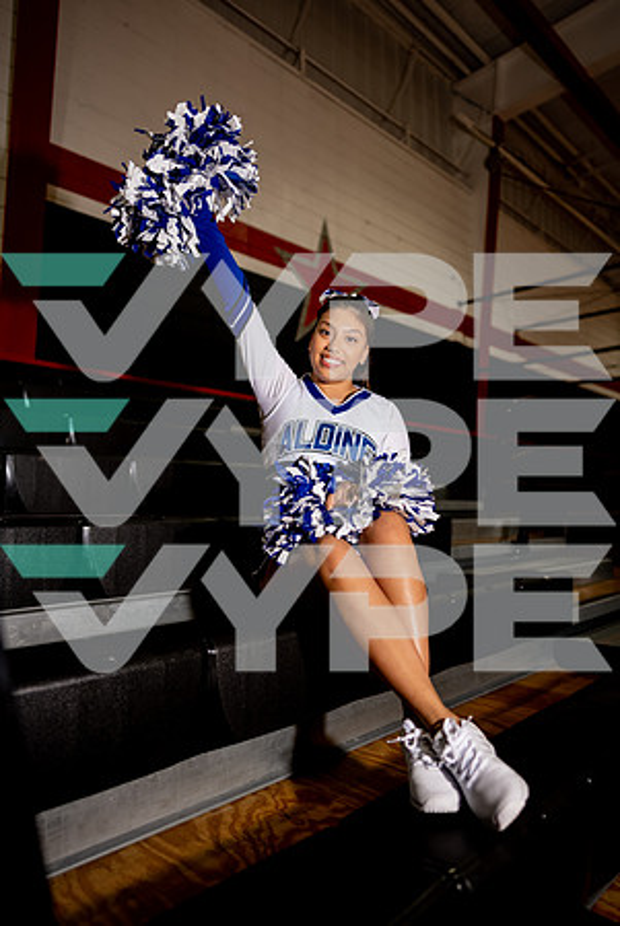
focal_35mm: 24
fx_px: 619
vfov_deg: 73.7
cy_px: 463
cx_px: 310
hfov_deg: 53.2
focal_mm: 24
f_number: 1.4
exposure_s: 1/640
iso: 100
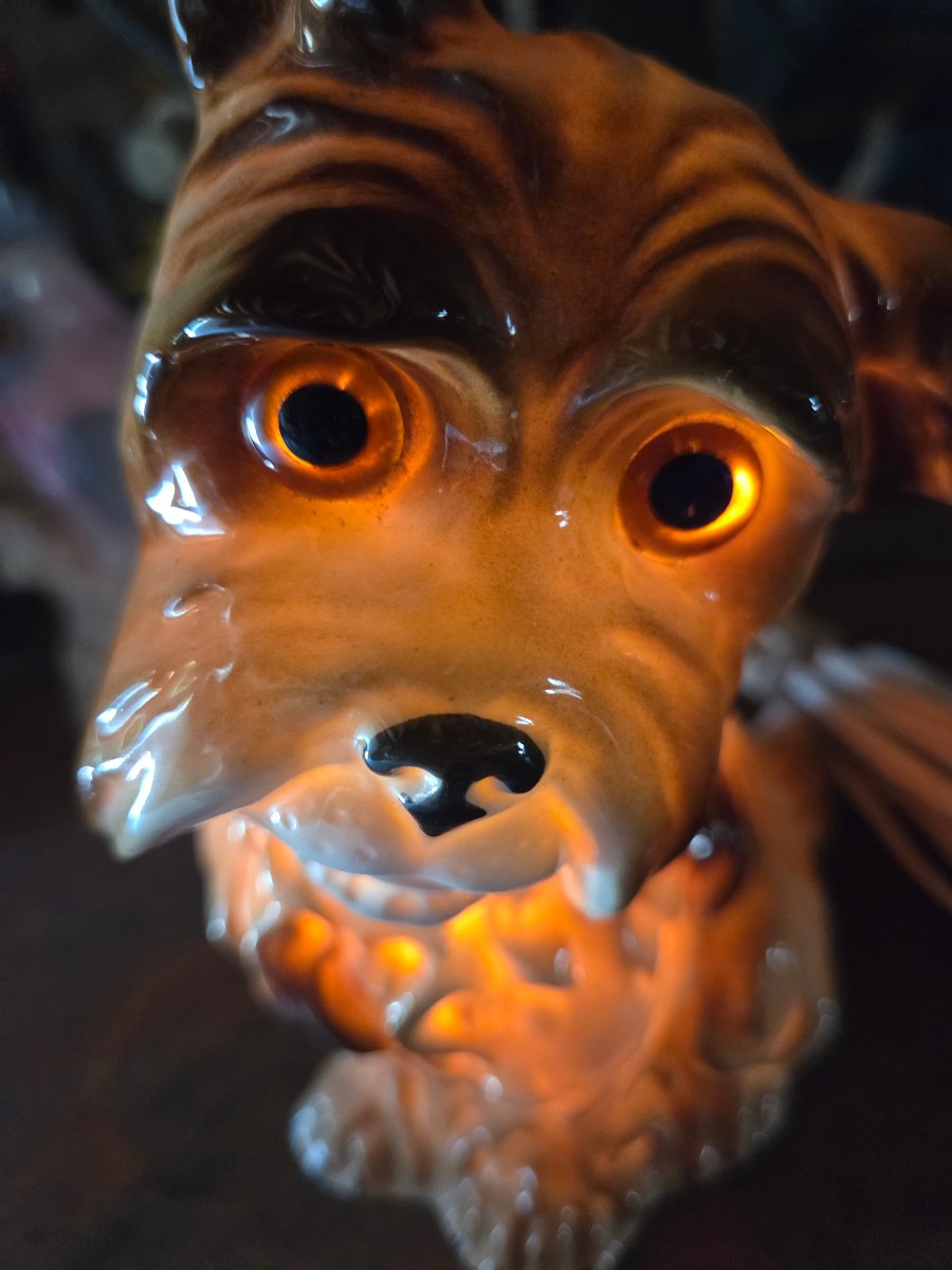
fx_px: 843
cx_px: 476
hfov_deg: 58.9
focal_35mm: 23
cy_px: 635
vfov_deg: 73.9
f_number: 1.8
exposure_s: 1/100
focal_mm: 5.4
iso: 1000
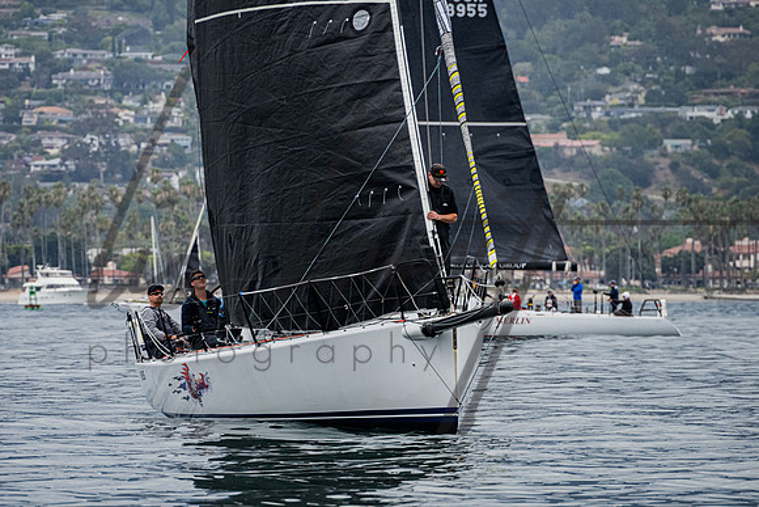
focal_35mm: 467
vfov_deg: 2.9
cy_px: 249
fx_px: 9839
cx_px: 313
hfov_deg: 4.4
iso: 800
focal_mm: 340
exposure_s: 1/2000
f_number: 8
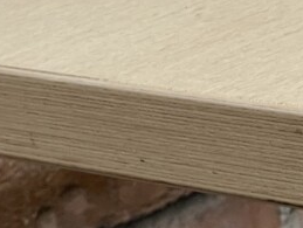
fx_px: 2595
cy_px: 139
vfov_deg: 5.0
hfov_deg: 6.7
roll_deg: +6.0
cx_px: 333
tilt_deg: -17.1
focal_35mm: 296
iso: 125
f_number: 2.2
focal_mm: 7.5
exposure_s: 1/50
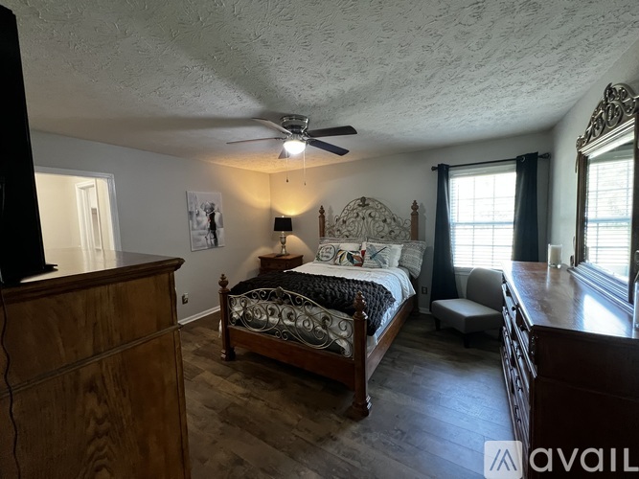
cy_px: 240
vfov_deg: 89.9
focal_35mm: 13
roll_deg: +1.6
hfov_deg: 106.2
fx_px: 240
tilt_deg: -5.1
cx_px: 320
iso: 400
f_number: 1.8
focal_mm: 1.57
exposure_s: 1/60
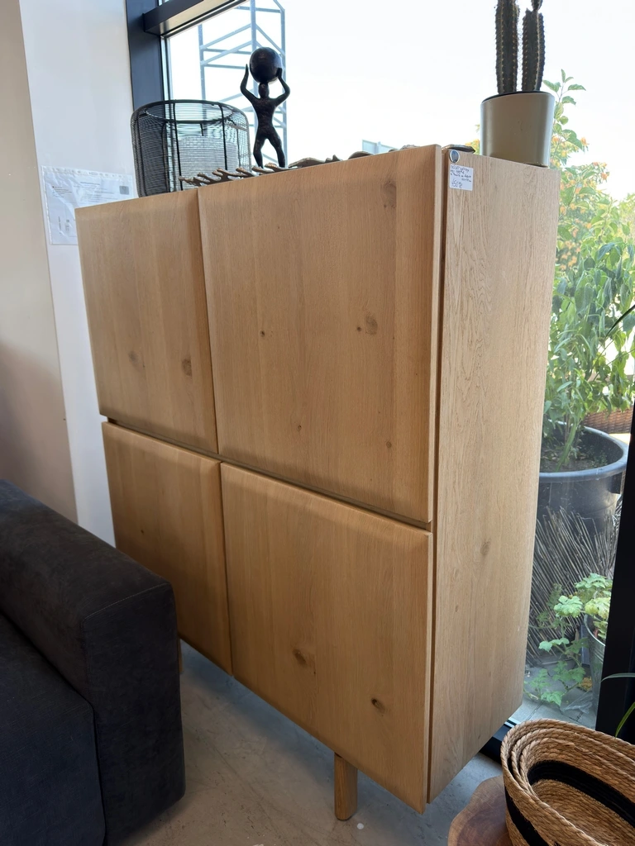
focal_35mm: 24
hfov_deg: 56.8
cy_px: 423
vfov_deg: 71.6
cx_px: 318
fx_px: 587
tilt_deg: -14.5
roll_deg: +0.4
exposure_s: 1/100
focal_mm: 6.8
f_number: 1.8
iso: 50
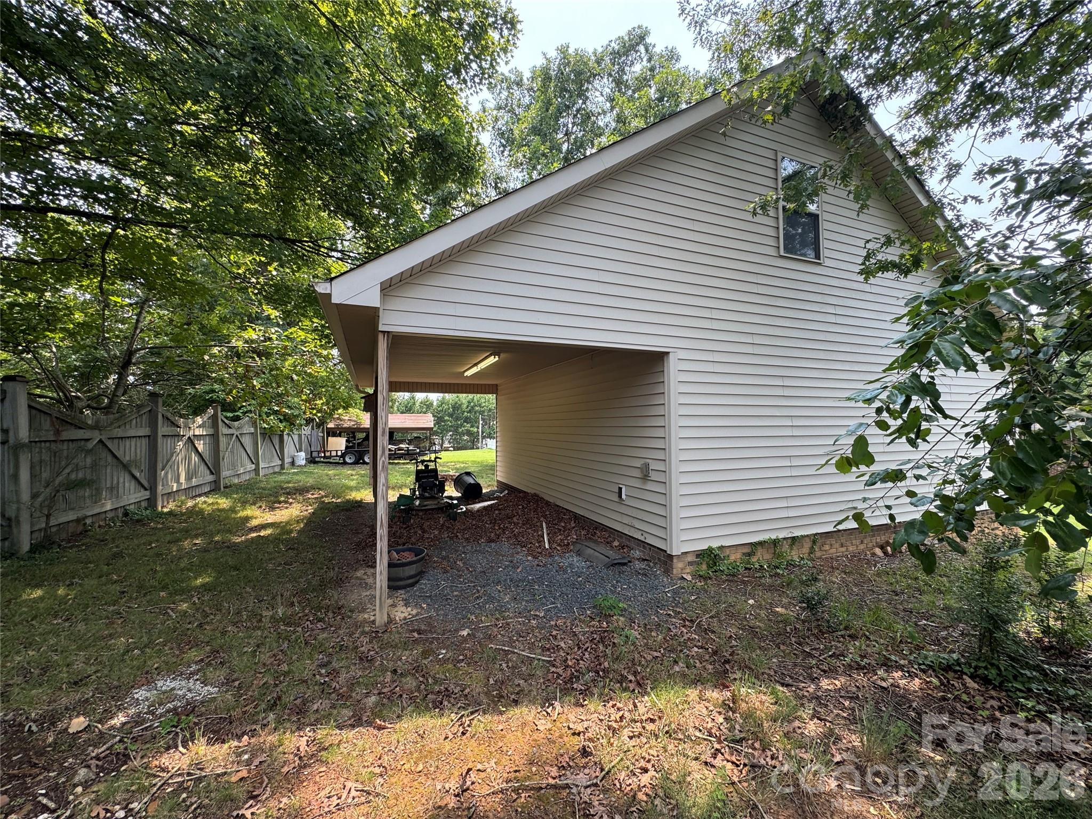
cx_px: 546
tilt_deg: +1.0
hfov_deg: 102.1
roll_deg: +0.0
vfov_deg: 85.7
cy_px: 410
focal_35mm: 14
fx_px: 442
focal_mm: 2.22
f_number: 2.2
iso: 40
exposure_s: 1/204
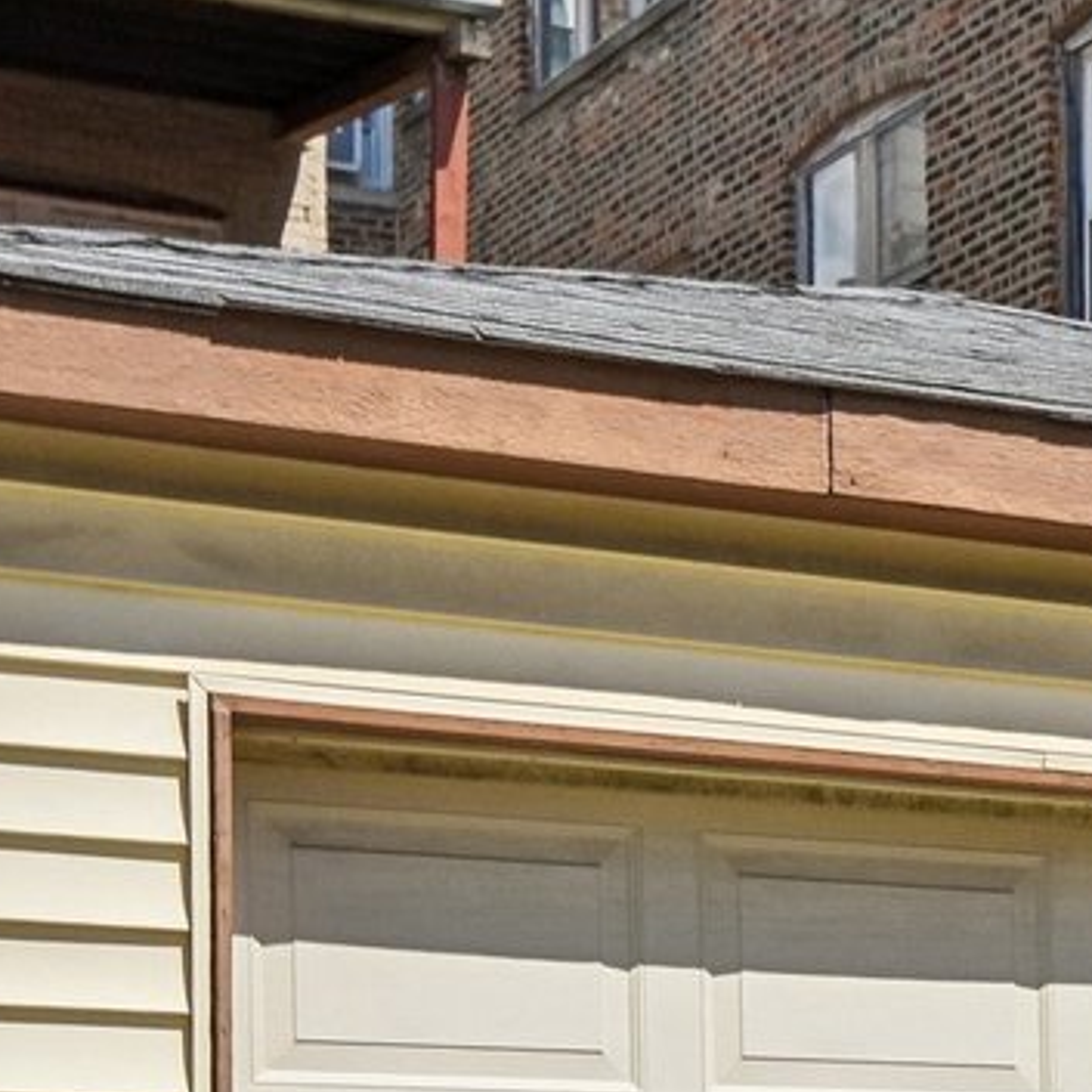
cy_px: 1367
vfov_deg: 14.4
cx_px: 1516
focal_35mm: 117
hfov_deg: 14.2
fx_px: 4176
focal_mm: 20
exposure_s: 1/1600
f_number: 8
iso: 400
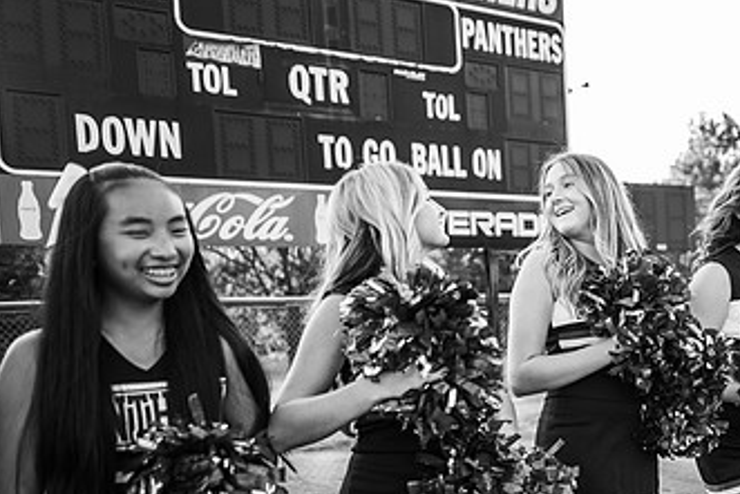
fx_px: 864
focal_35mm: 42
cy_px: 368
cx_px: 630
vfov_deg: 31.4
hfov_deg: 43.4
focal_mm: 24
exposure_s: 1/500
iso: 125
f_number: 2
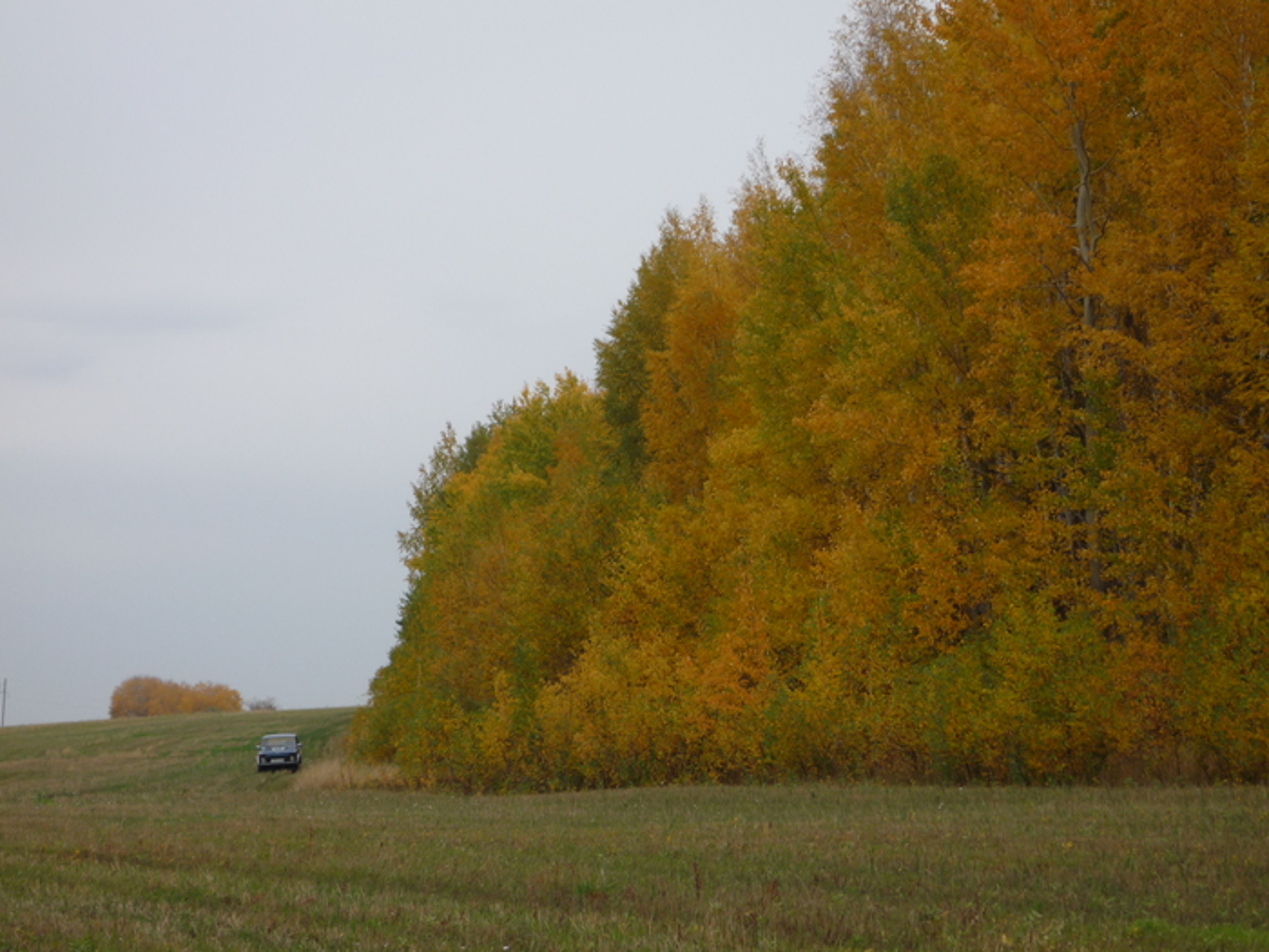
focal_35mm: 93
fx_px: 3409
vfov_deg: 15.9
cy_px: 476
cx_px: 634
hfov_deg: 21.1
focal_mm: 16.3
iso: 100
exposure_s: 1/200
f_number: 5.7
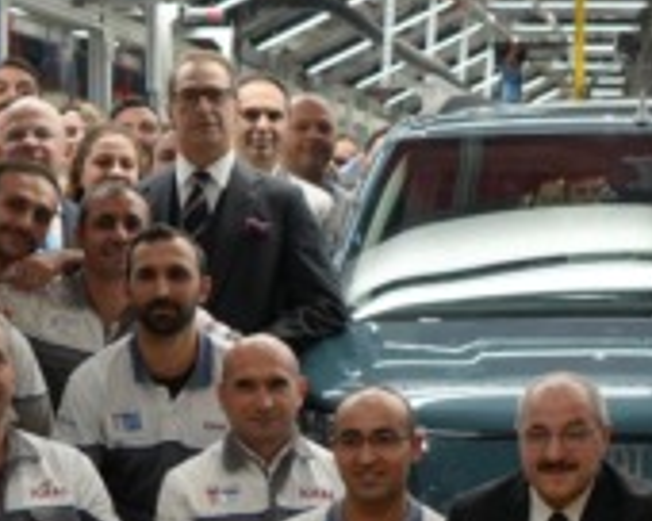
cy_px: 437
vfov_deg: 10.1
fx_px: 2952
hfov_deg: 12.5
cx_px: 610
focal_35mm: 153
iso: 1600
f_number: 4
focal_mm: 44
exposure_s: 1/160
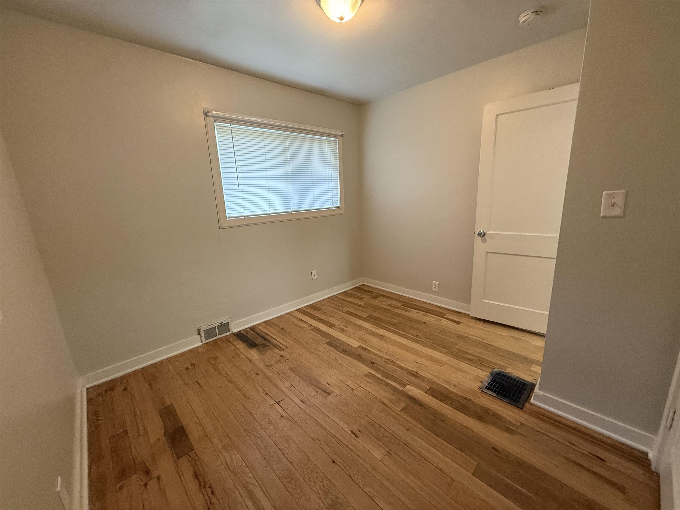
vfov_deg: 85.7
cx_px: 340
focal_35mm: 14
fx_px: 275
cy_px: 255
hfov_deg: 102.1
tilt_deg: -12.6
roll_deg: +2.5
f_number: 2.2
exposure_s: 1/60
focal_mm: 2.22
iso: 250
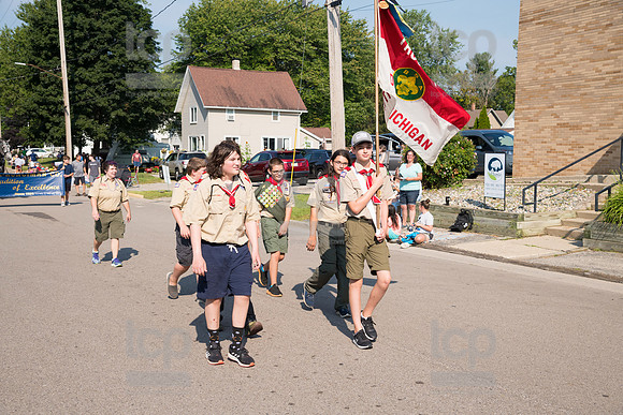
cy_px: 208
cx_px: 312
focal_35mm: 44
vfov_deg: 30.5
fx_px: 762
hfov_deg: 44.5
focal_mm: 44
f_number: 6.3
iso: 320
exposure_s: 1/800
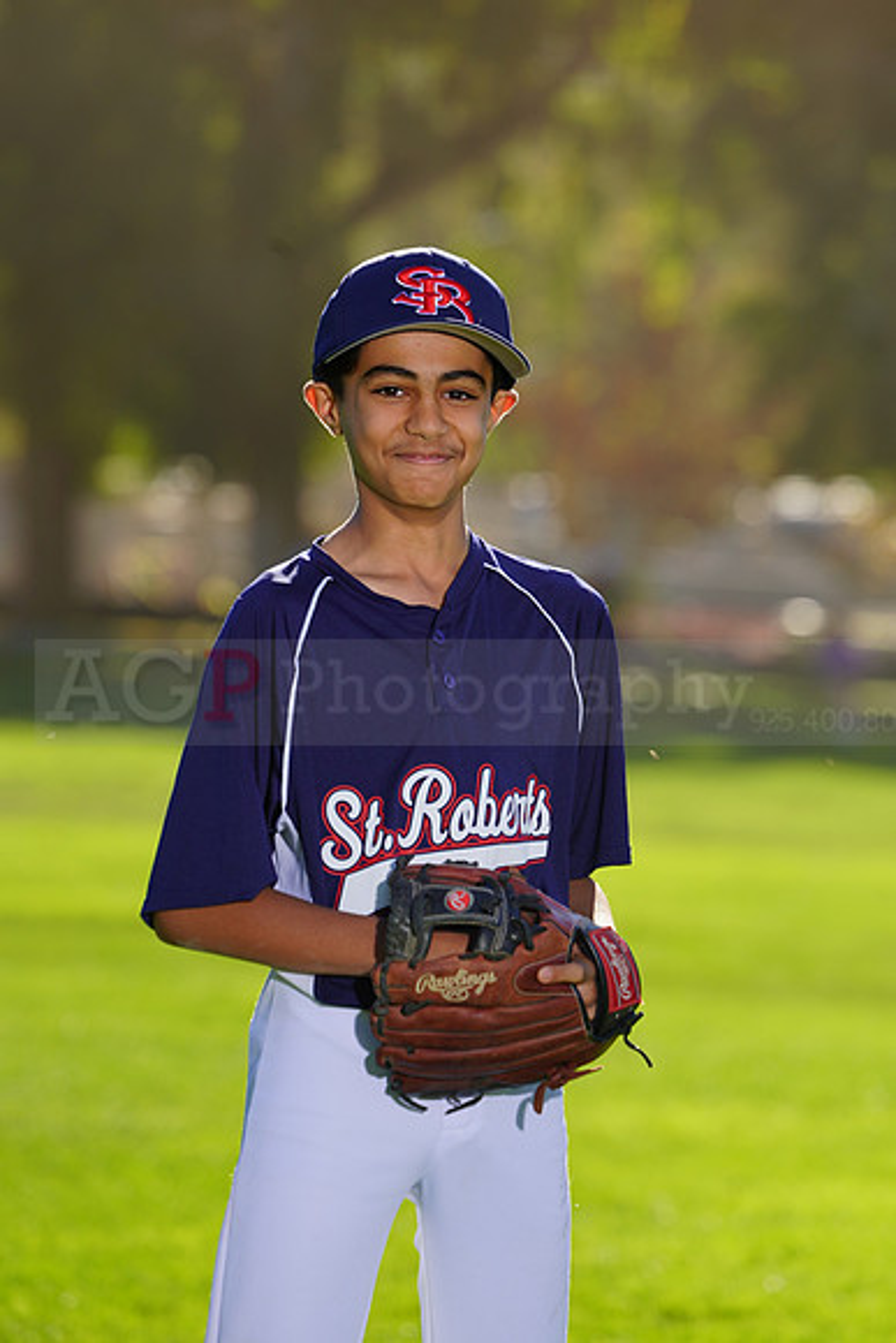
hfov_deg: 4.6
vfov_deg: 6.9
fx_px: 11192
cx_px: 448
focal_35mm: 300
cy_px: 672
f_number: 8
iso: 100
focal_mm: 300
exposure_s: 1/250
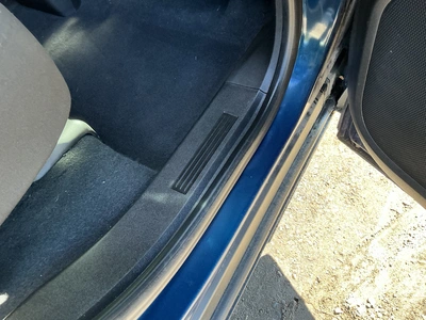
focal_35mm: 28
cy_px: 160
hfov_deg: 63.4
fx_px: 345
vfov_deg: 49.7
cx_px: 213
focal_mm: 3
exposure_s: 1/82
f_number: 1.8
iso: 64
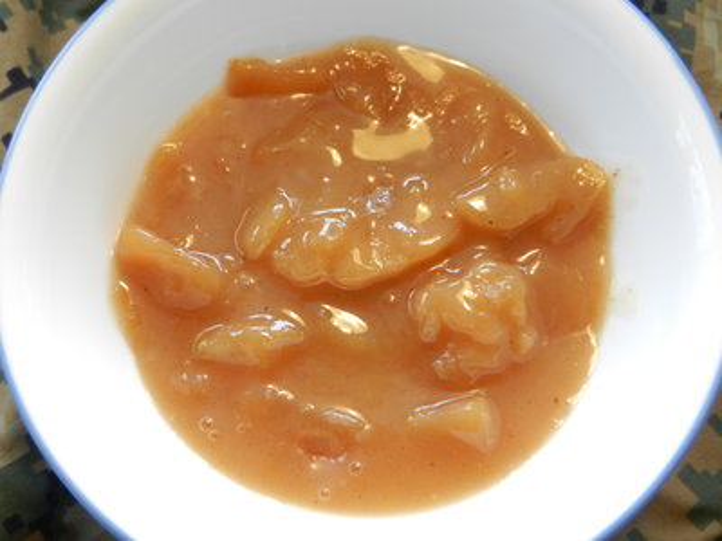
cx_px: 361
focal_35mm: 38
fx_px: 793
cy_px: 270
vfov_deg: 37.7
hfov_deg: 49.0
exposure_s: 1/30
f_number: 4
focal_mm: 6.9
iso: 220
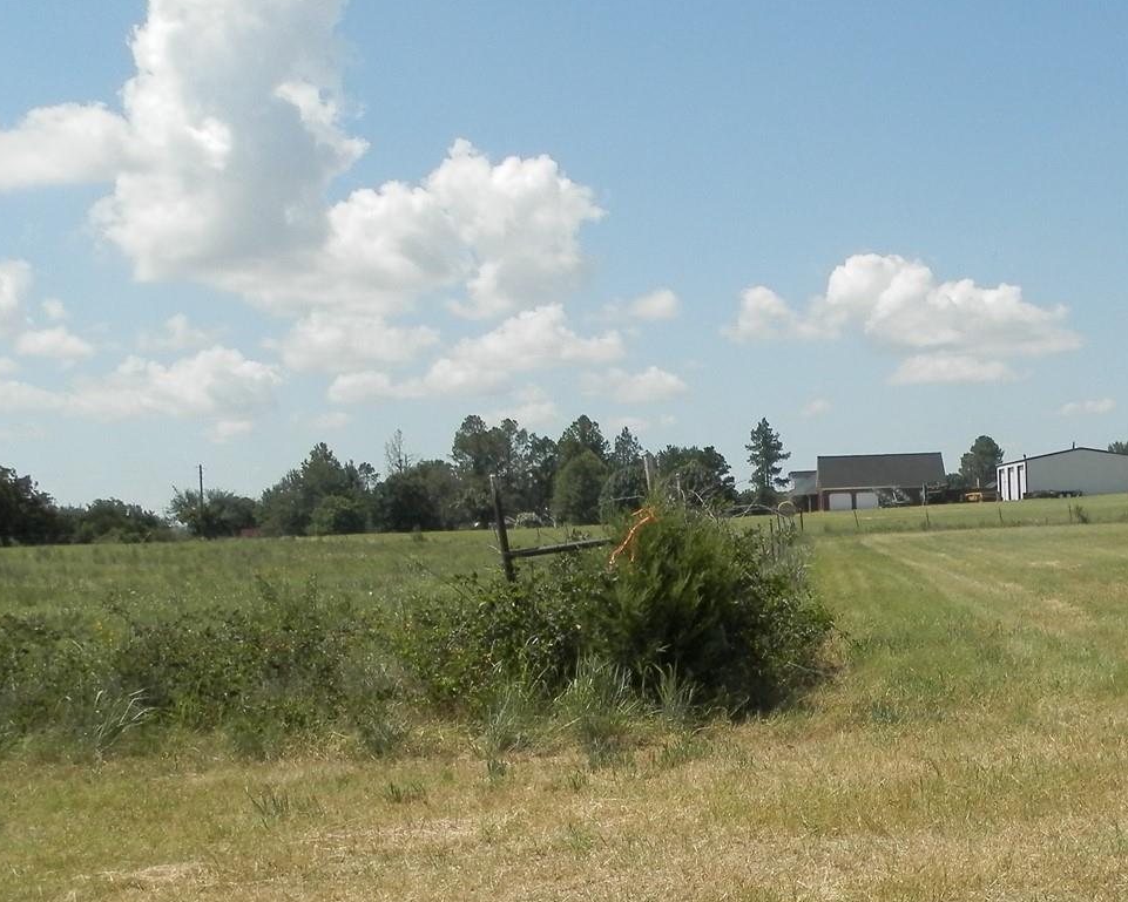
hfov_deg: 35.1
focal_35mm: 52
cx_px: 872
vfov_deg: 28.9
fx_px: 1736
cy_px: 630
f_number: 8.7
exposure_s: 1/200
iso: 100
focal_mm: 4.5
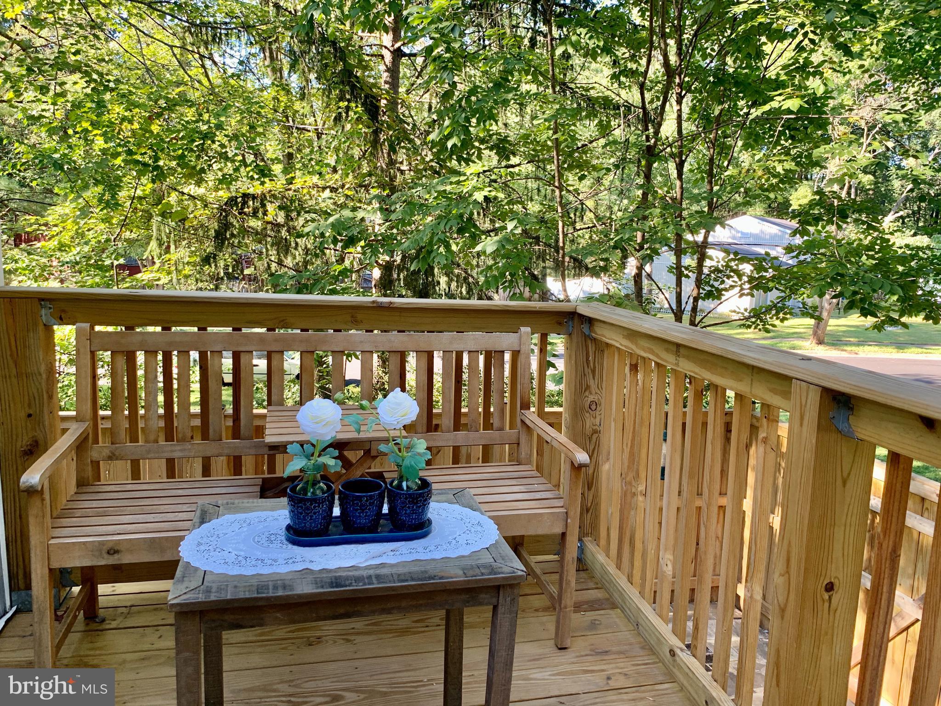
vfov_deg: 53.1
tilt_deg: -7.8
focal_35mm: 26
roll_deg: -2.0
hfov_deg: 67.3
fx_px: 707
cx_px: 470
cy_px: 353
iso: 50
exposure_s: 1/121
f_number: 1.8
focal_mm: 4.25
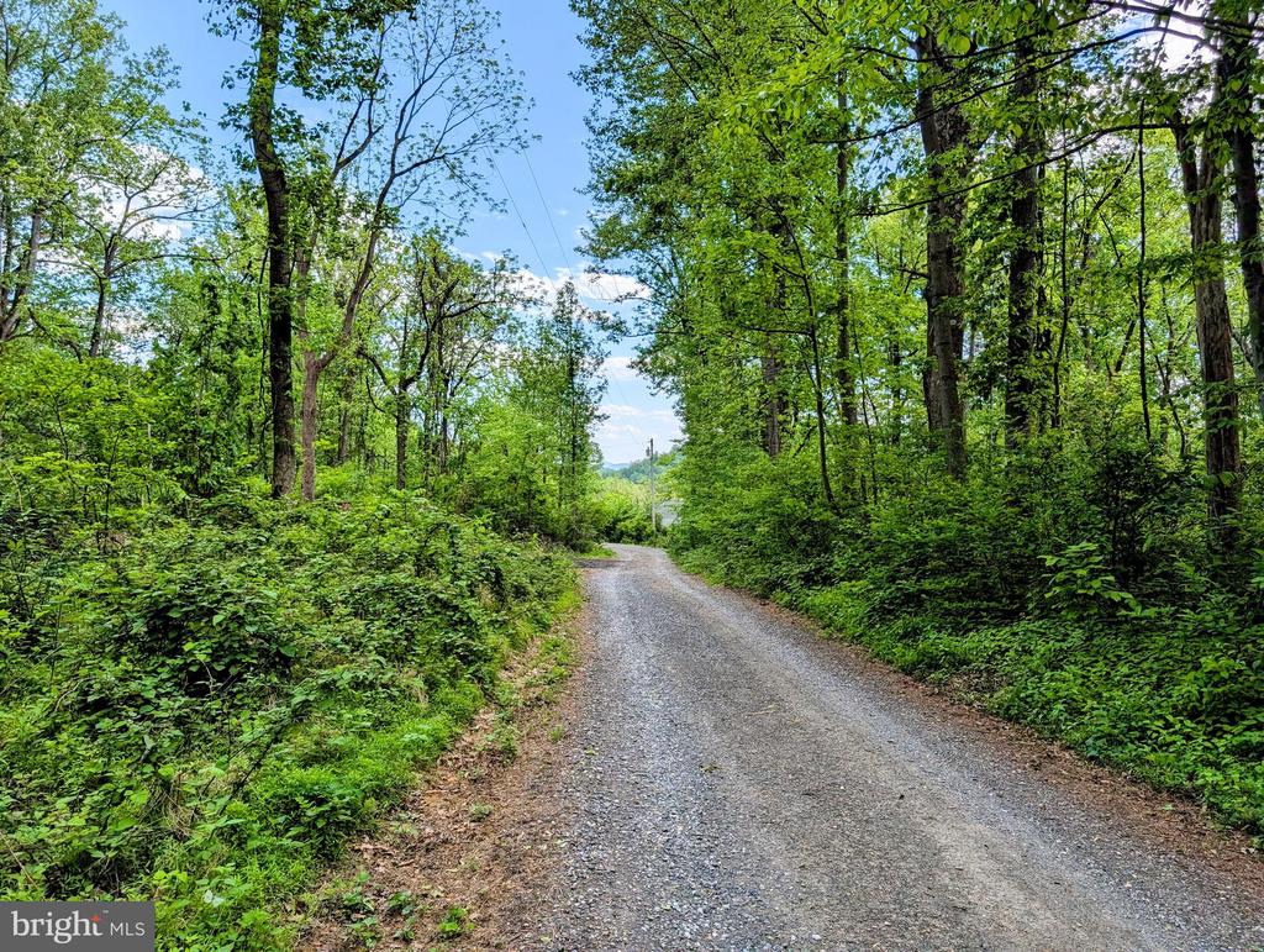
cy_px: 476
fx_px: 878
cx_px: 632
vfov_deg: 56.9
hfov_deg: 71.5
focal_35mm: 24
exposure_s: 1/693
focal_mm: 6.9
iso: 21
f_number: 1.68
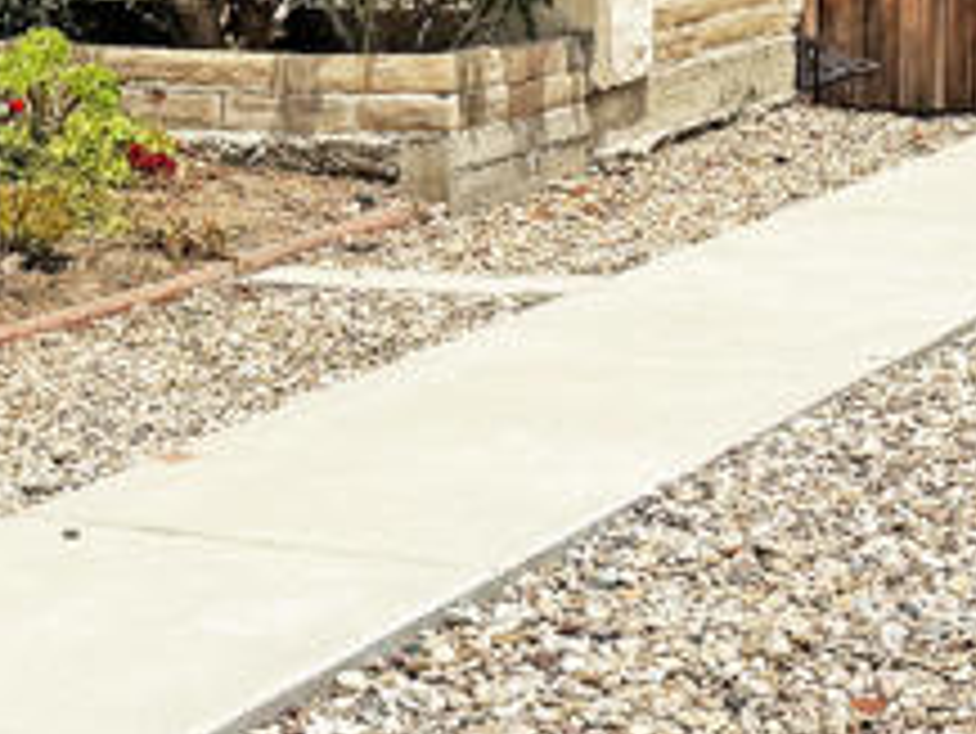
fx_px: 3188
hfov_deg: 17.3
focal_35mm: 113
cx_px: 202
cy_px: 167
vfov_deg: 13.1
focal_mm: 6.76
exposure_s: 1/10417
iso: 80
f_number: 1.78
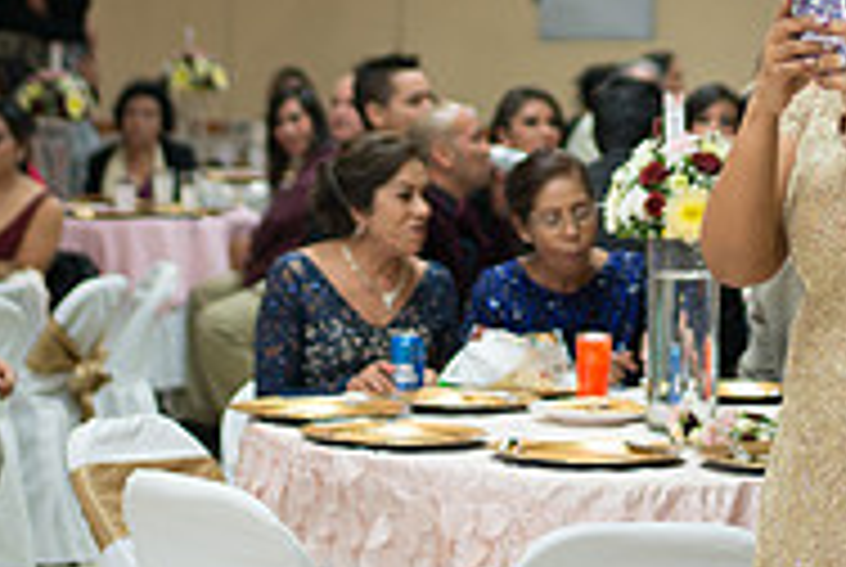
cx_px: 612
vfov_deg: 8.9
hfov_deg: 13.3
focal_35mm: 154
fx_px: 3625
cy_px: -83
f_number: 1.8
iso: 800
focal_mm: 50
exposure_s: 1/125
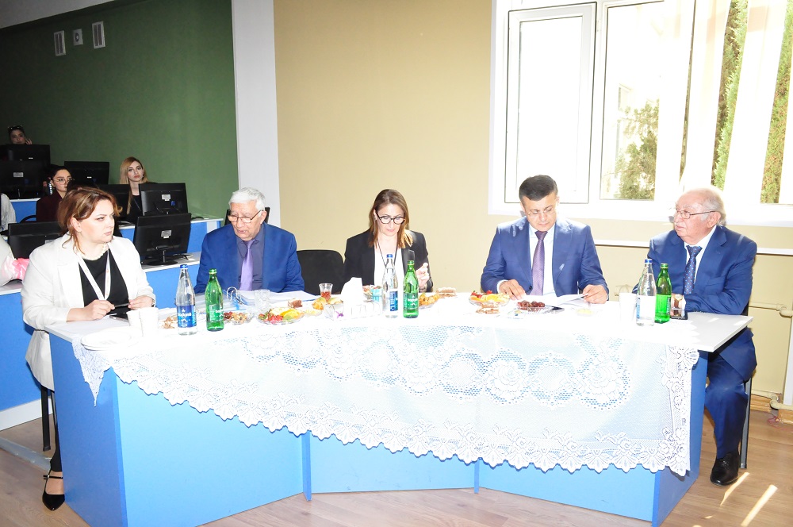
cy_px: 264
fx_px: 594
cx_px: 396
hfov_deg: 67.4
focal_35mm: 27
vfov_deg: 47.8
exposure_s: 1/200
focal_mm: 18
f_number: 11
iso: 2500
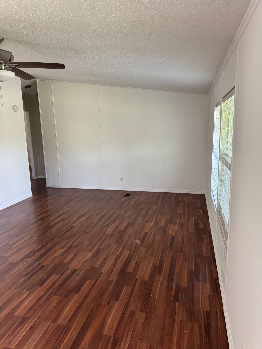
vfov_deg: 71.6
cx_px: 131
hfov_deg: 56.8
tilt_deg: -11.8
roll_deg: +2.1
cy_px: 174
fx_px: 242
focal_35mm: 24
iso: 200
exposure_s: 1/92
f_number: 1.78
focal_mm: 6.76
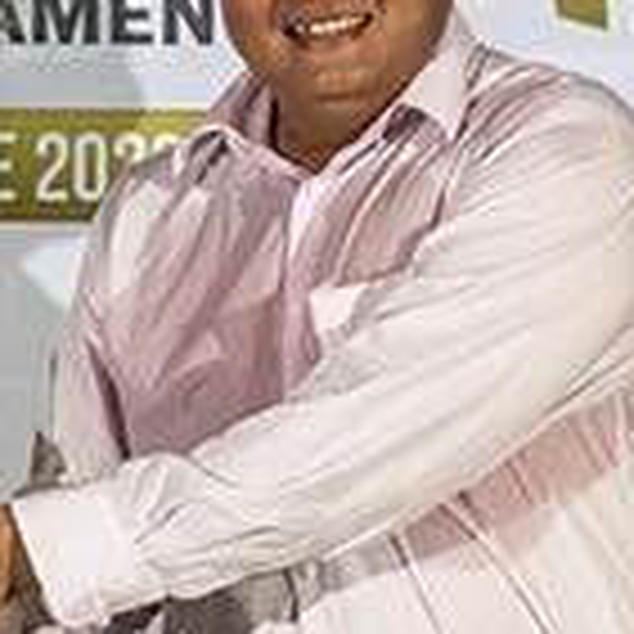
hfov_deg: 7.5
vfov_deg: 7.5
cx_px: 171
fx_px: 4807
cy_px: 647
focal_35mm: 232
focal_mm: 40
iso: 2000
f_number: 5
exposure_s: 1/200
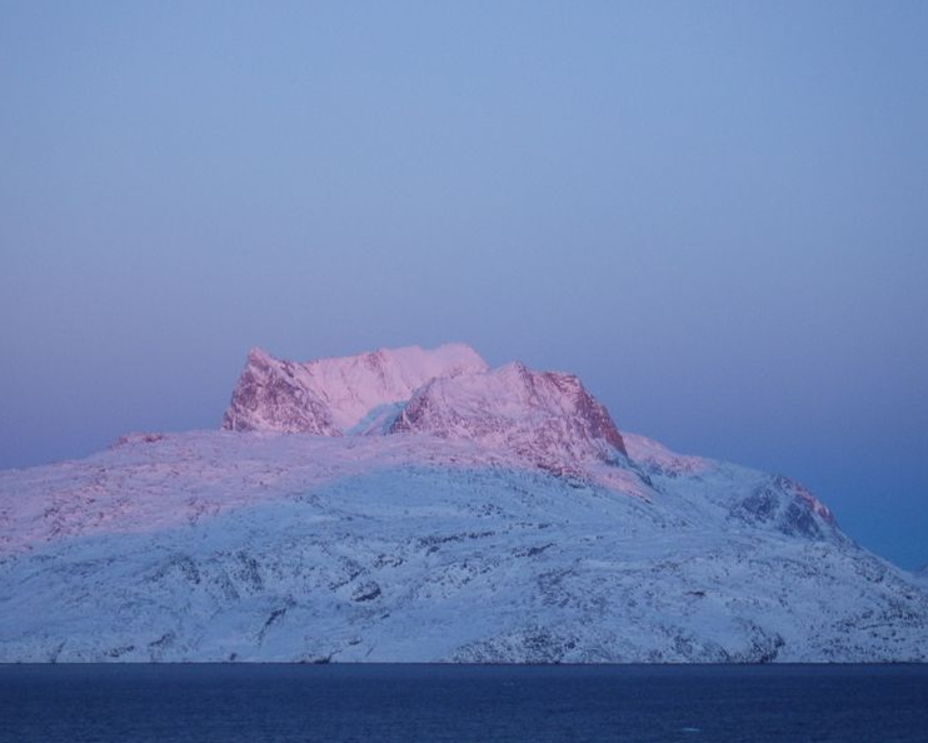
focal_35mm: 121
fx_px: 3324
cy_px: 372
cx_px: 441
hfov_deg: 15.9
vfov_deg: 12.8
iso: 320
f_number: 5.2
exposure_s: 1/100
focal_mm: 20.6
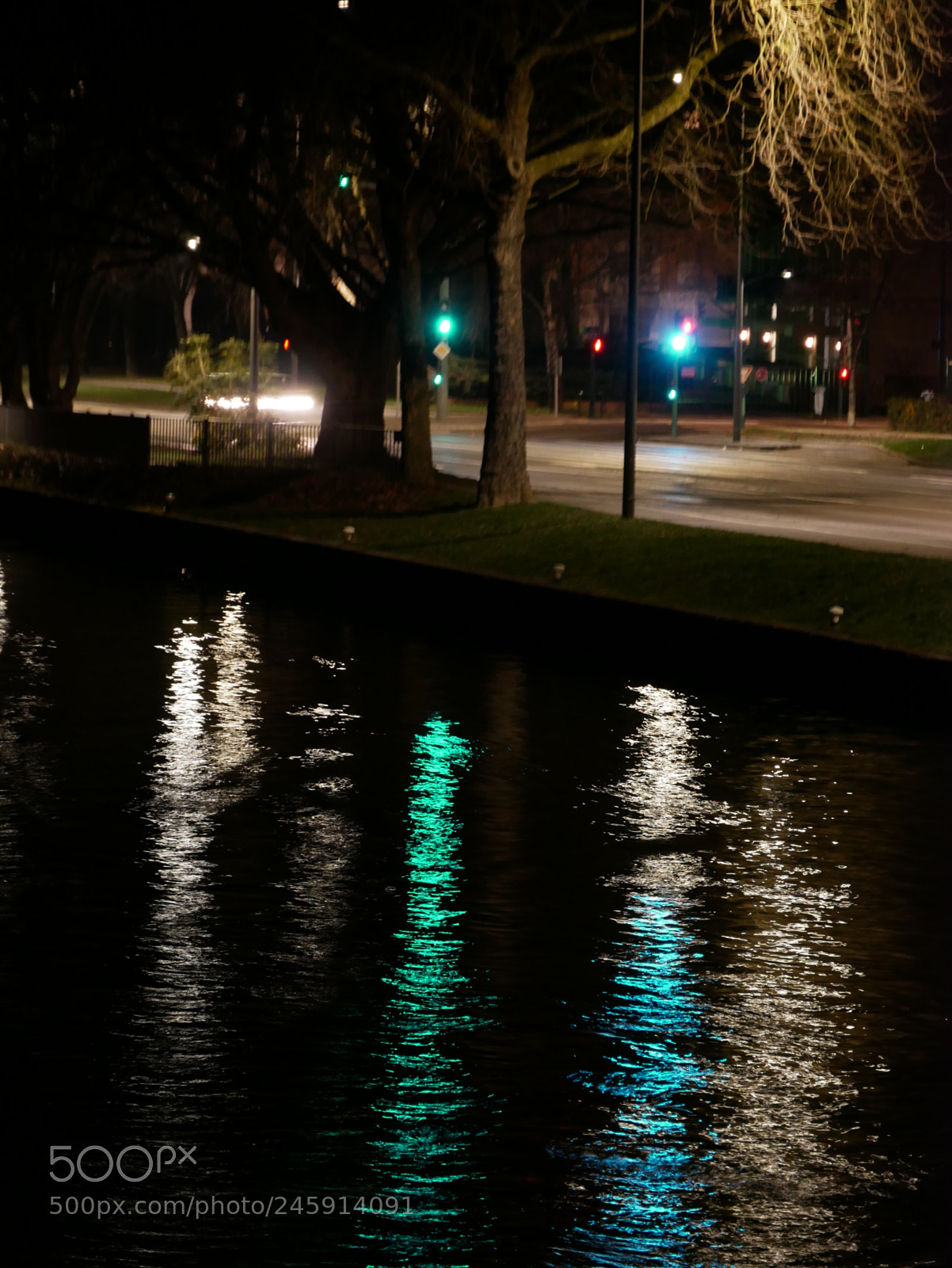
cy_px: 634
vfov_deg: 9.9
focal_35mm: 200
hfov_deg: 7.4
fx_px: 7326
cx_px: 476
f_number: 5.6
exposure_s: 1/2.5
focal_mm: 100
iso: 1000
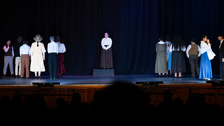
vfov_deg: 11.0
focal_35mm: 110
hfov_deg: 19.4
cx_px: 113
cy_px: 63
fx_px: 655
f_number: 2.8
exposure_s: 1/320
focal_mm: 98
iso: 3200
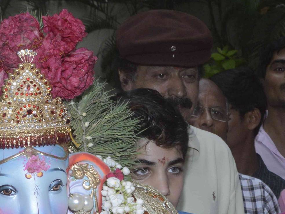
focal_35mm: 135
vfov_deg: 10.8
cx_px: 242
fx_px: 1112
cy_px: 238
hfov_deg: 14.5
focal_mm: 32
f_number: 10
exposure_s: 1/160
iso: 800
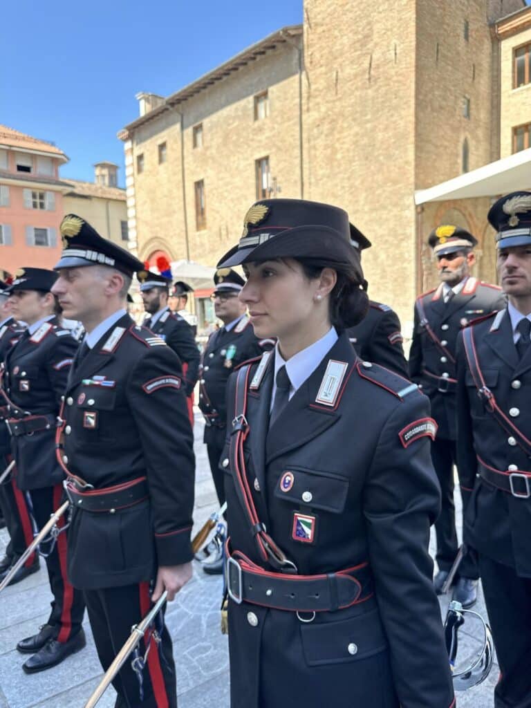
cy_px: 354
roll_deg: +0.4
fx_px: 491
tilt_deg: -5.2
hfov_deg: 56.8
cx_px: 266
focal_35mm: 24
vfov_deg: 71.6
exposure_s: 1/816
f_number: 1.78
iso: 80
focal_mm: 6.86
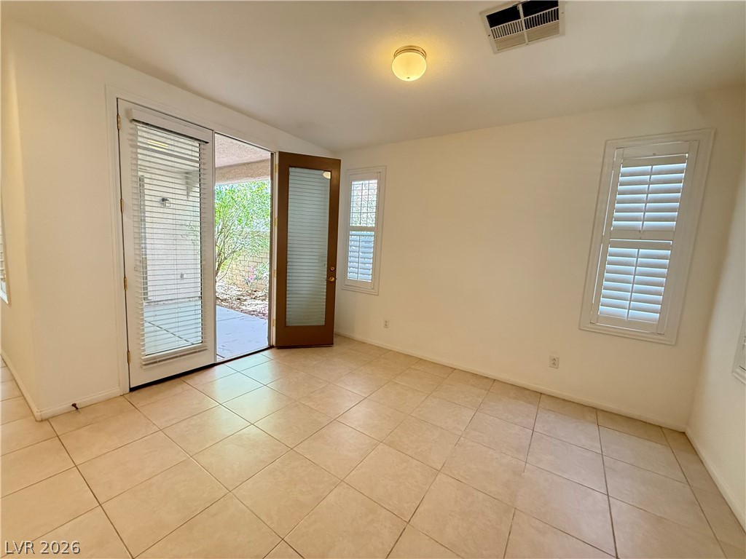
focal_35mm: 14
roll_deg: -2.1
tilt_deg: -5.6
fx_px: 302
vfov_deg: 85.7
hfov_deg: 102.1
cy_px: 280
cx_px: 373
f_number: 2.2
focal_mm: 2.22
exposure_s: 1/120
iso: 500
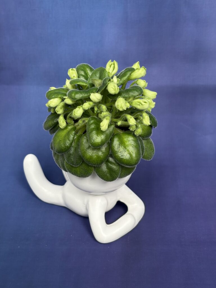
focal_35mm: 52
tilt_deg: -34.7
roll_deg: +3.5
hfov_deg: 28.0
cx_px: 108
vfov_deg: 36.8
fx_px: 433
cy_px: 144
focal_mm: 5.96
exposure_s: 1/60
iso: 64
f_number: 1.6
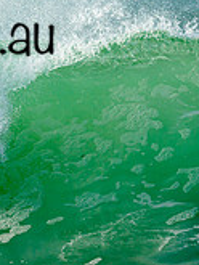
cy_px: 17
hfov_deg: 0.6
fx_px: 20692
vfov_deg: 0.7
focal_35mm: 2703
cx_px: -116
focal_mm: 800
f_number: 6.3
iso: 250
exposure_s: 1/2000
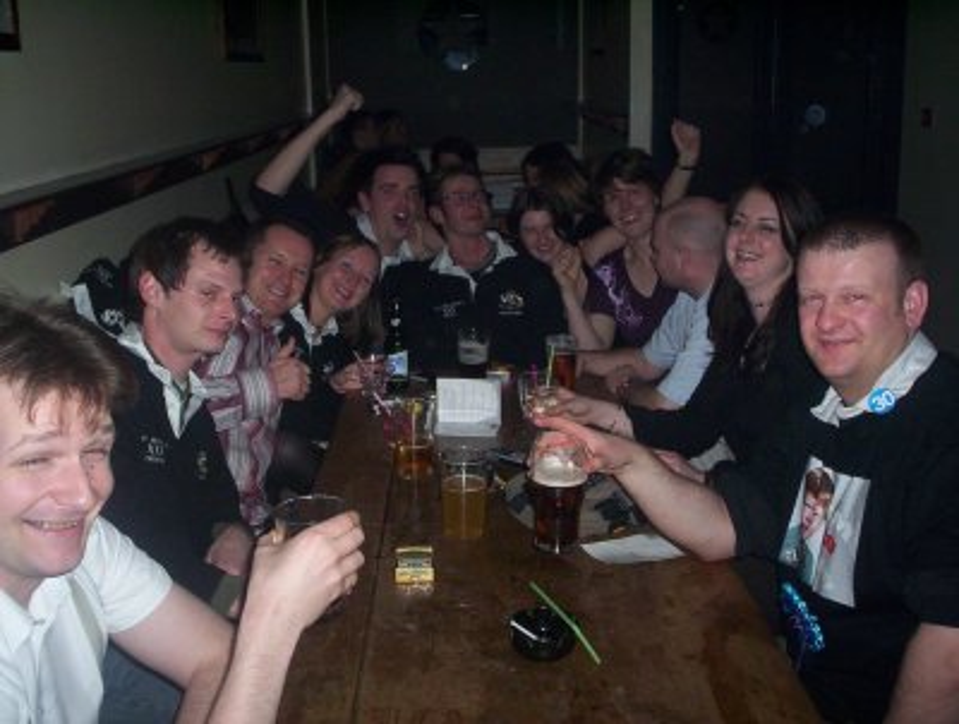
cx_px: 480
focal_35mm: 38
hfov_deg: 48.9
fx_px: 1055
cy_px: 362
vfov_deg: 37.9
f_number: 4.5
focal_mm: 4.99
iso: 140
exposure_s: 1/60
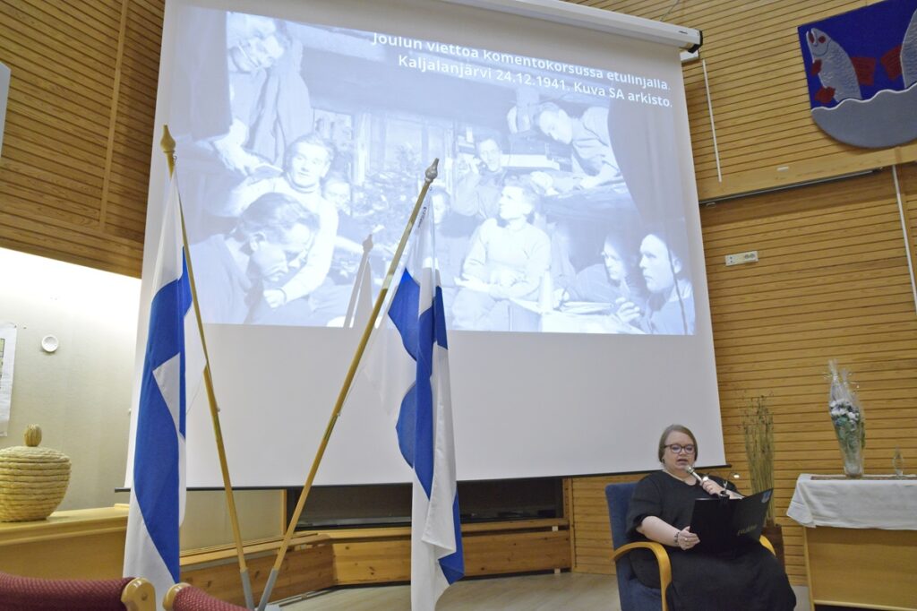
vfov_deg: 50.4
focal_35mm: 26
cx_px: 458
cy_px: 306
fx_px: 649
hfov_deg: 70.5
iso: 5000
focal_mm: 17
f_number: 5.6
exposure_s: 1/125
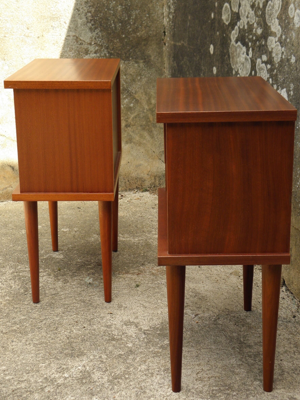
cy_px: 199
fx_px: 682
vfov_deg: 32.7
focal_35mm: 59
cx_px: 158
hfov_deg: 24.8
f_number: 4.1
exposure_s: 1/160
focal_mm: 9.7
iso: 100
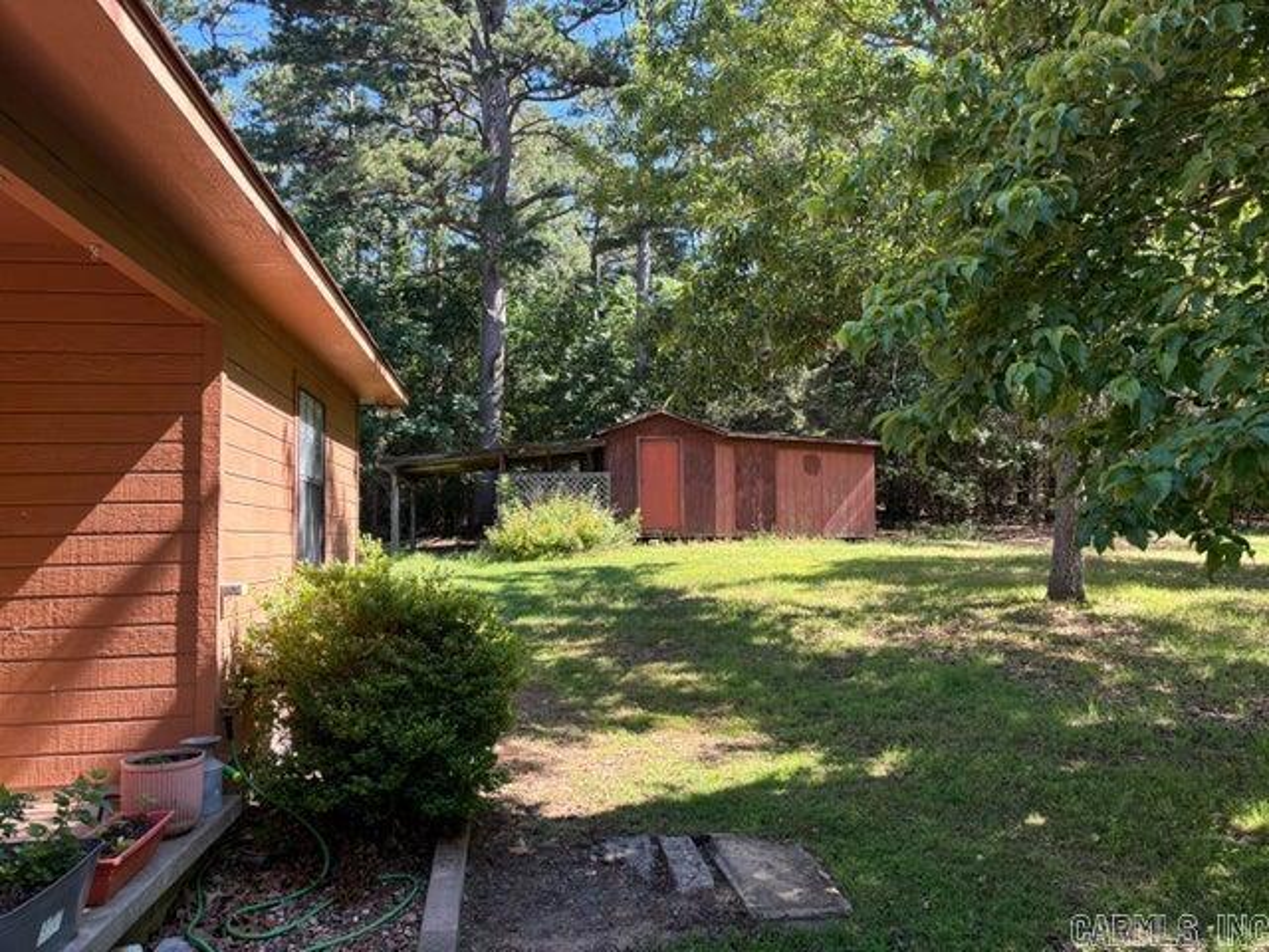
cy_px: 476
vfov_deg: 53.1
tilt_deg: +2.6
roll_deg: +0.8
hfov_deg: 67.3
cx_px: 634
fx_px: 953
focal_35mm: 26
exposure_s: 1/223
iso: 40
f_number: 1.6
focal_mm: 5.96
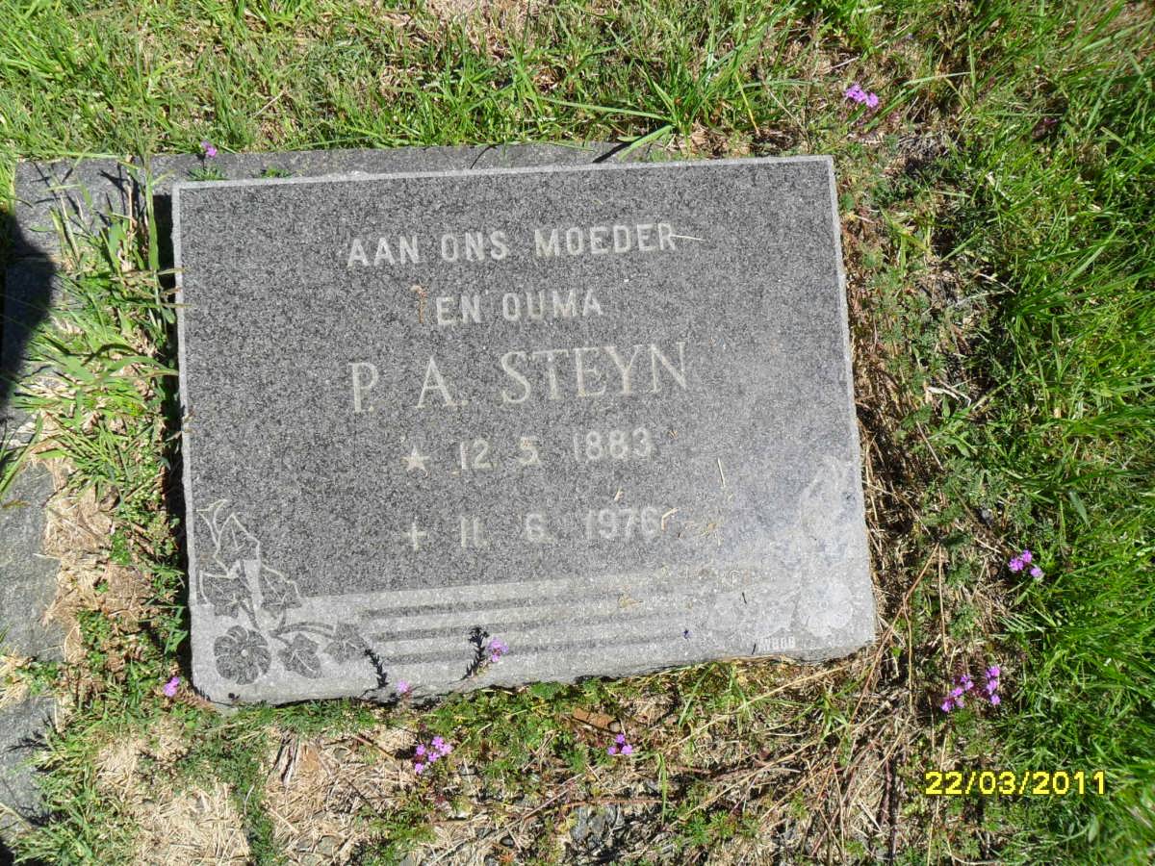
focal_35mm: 27
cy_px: 433
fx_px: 901
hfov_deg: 65.3
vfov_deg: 51.4
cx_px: 578
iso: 100
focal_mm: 4.9
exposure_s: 1/1000
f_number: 3.5
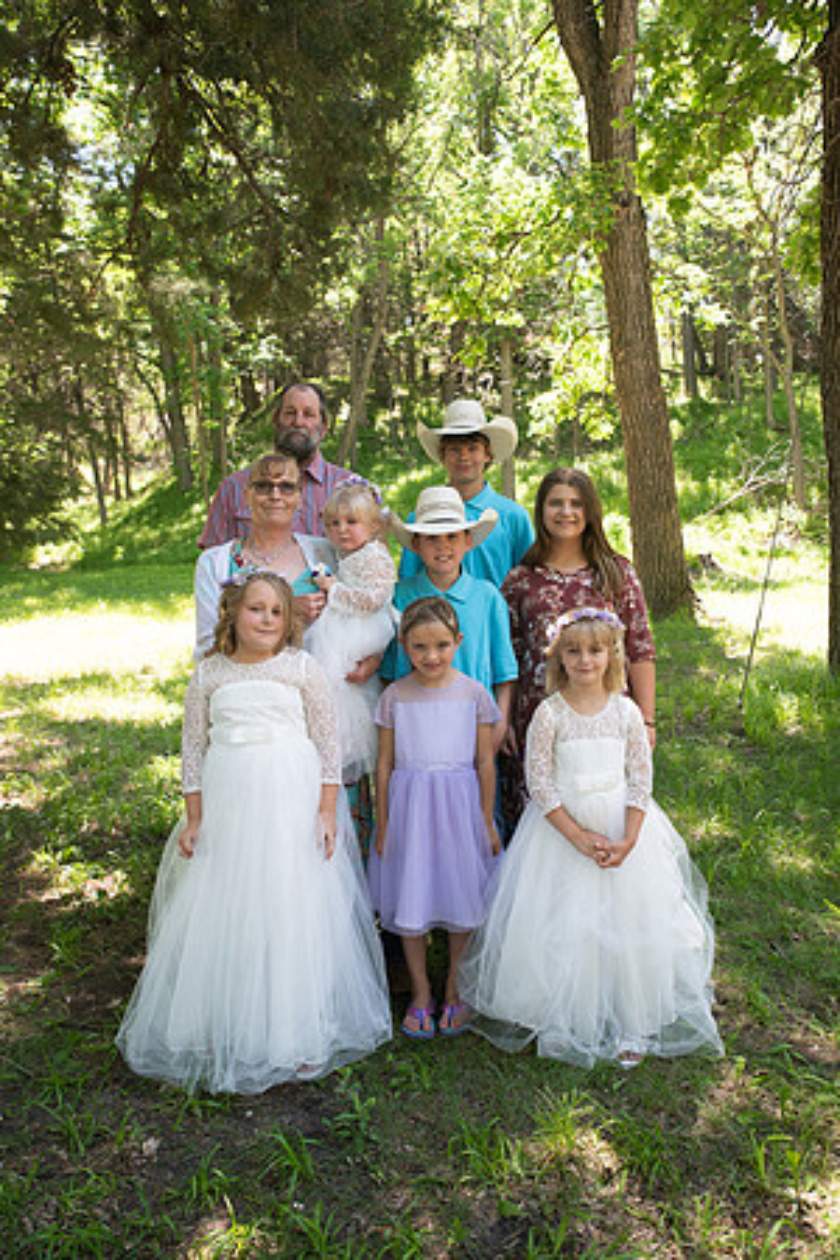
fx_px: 1015
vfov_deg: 63.7
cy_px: 630
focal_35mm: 29
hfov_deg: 45.0
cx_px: 420
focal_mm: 29
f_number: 5
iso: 250
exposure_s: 1/125
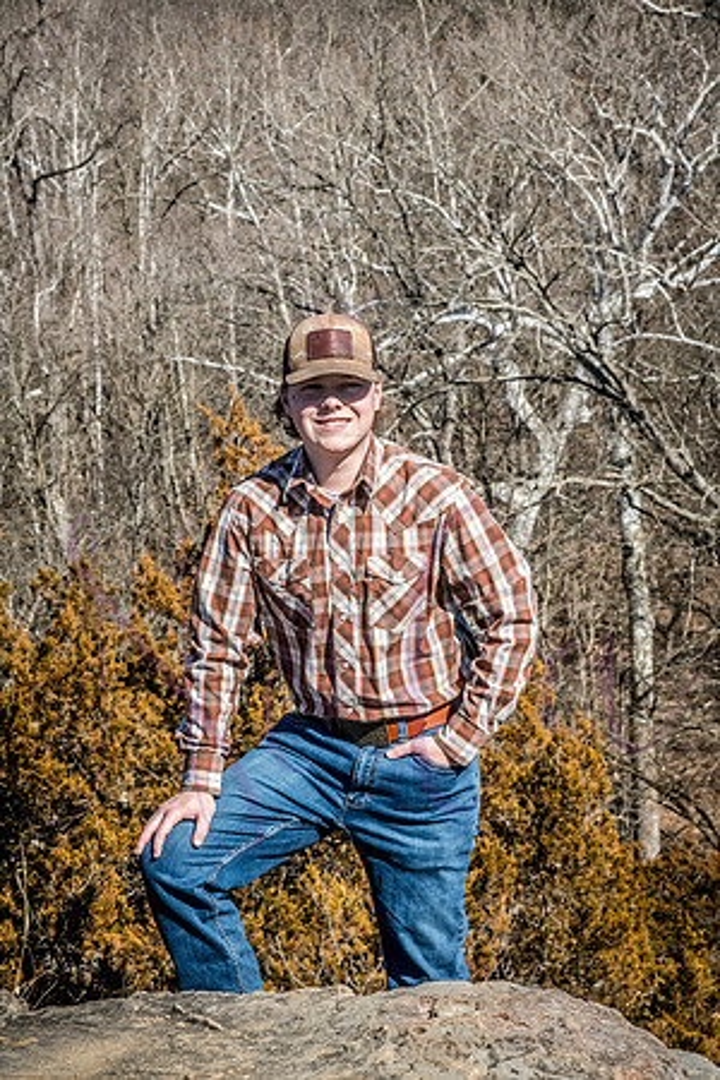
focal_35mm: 112
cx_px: 360
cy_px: 540
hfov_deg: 12.2
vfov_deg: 18.3
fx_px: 3360
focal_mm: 112
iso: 800
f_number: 20
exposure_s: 1/500
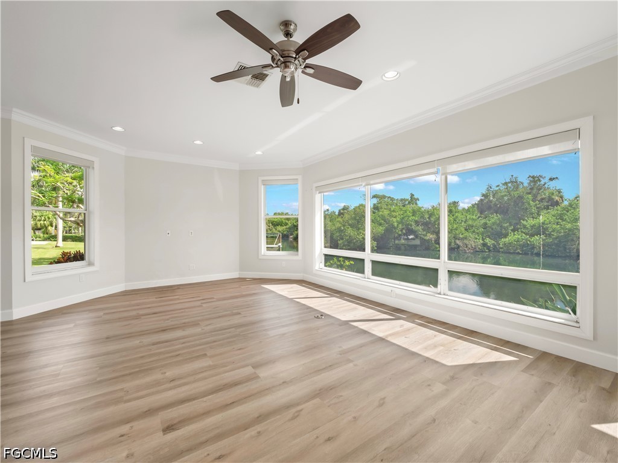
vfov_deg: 85.7
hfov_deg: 102.1
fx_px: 250
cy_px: 232
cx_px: 309
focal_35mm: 14
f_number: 7.1
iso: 200
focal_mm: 7
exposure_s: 1/50
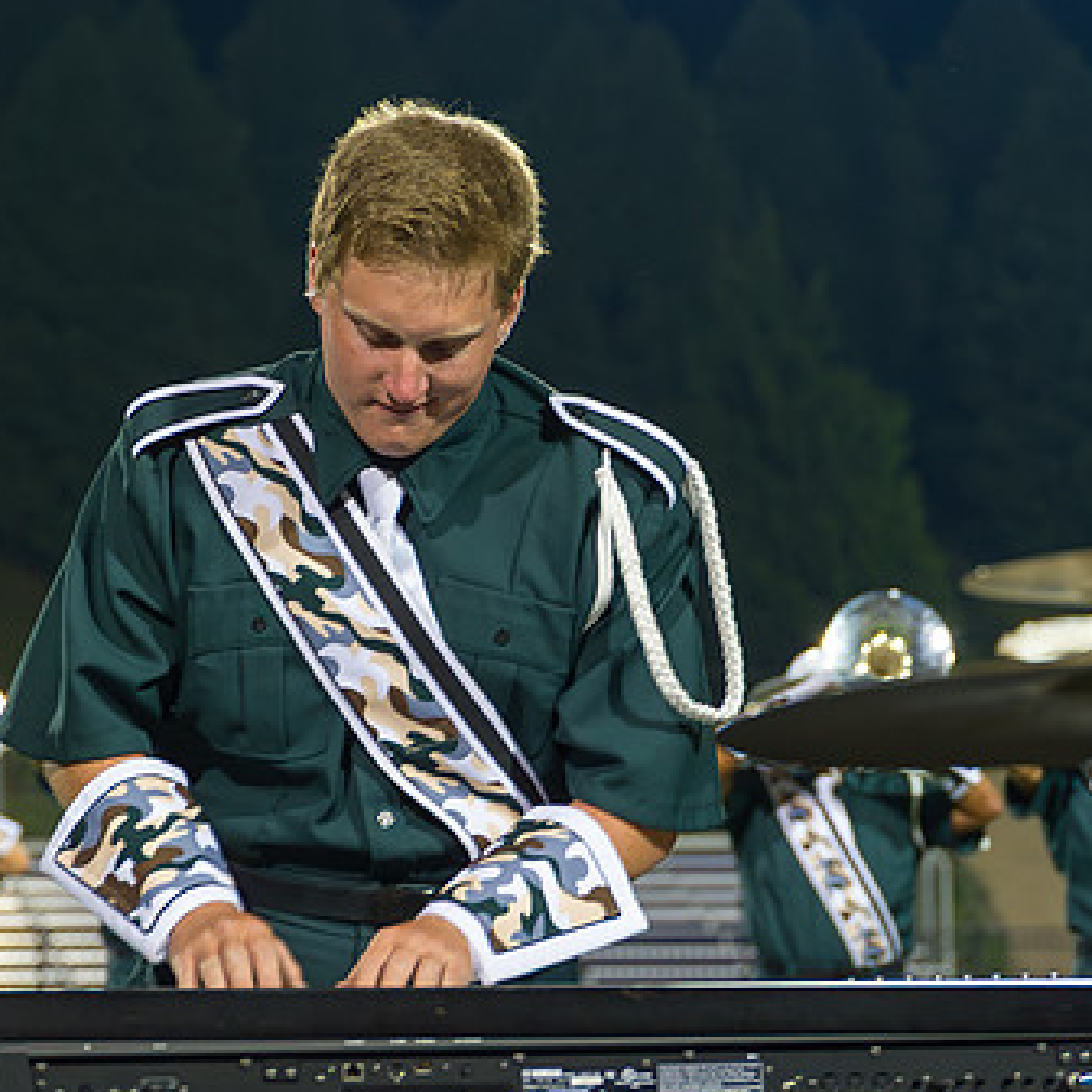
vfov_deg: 8.9
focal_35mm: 196
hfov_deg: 8.9
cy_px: 490
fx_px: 6995
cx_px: 402
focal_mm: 120
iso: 3200
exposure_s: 1/160
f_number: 5.6
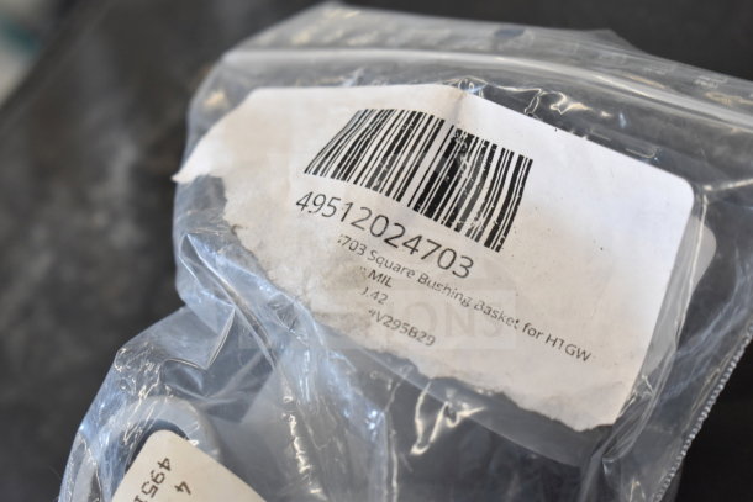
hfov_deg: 26.0
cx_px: 376
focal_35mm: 78
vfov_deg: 17.5
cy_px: 251
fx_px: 1632
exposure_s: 1/80
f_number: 5.6
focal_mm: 52
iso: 1000
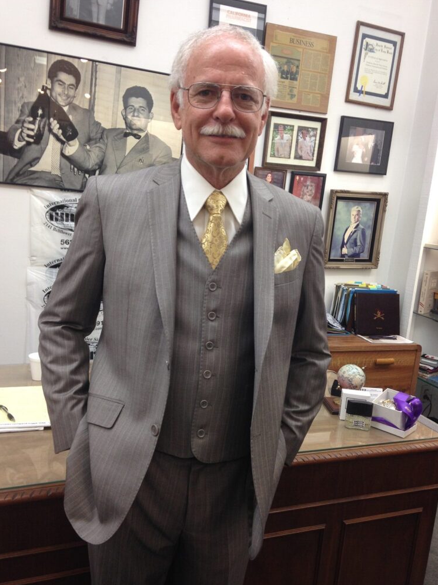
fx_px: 574
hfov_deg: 41.8
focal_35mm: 34
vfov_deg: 54.0
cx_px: 215
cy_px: 299
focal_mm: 4.12
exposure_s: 1/30
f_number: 2.4
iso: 64
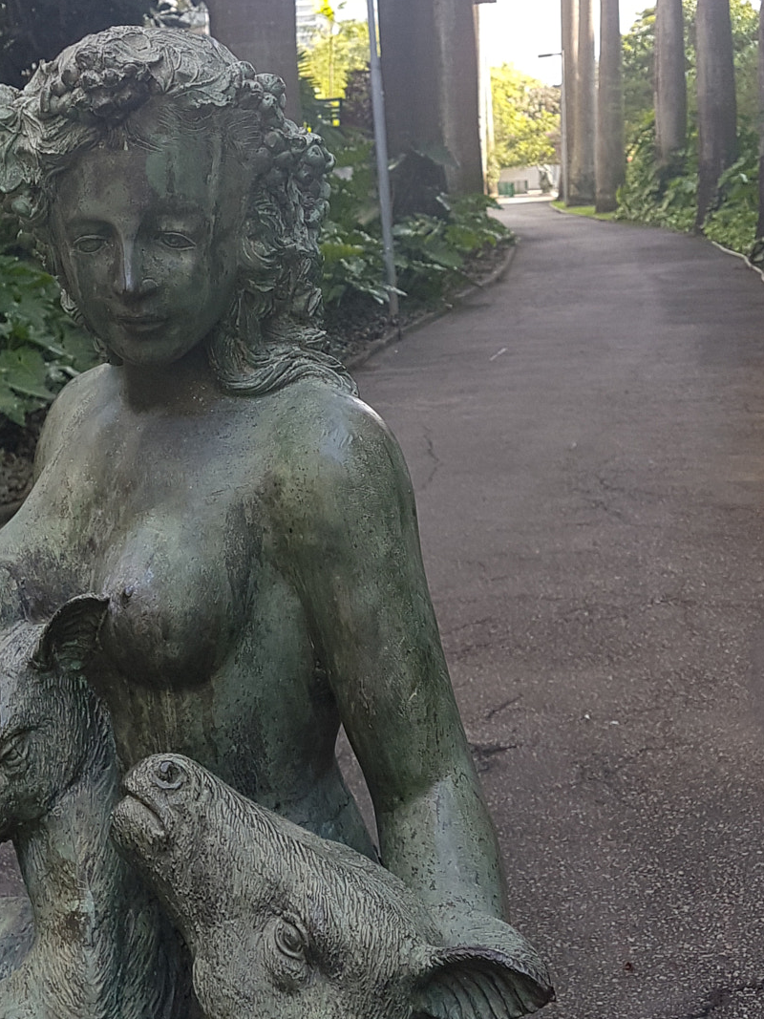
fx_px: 1148
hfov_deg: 36.8
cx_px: 364
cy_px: 410
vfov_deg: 47.6
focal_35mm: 39
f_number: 1.7
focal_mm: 4.2
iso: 40
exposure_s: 1/195
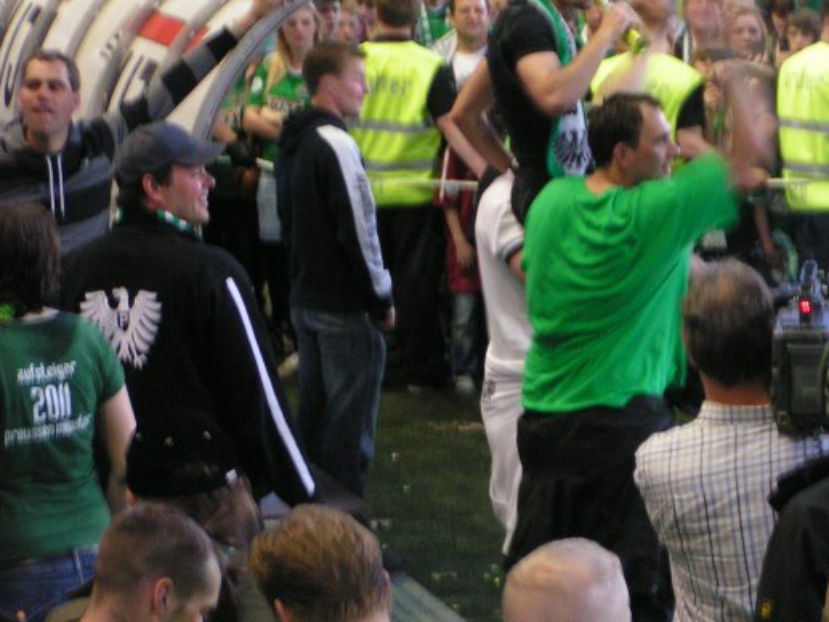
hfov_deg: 10.7
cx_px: 552
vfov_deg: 8.1
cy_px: 252
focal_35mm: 184
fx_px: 4408
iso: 200
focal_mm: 18.2
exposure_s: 1/15
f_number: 3.5
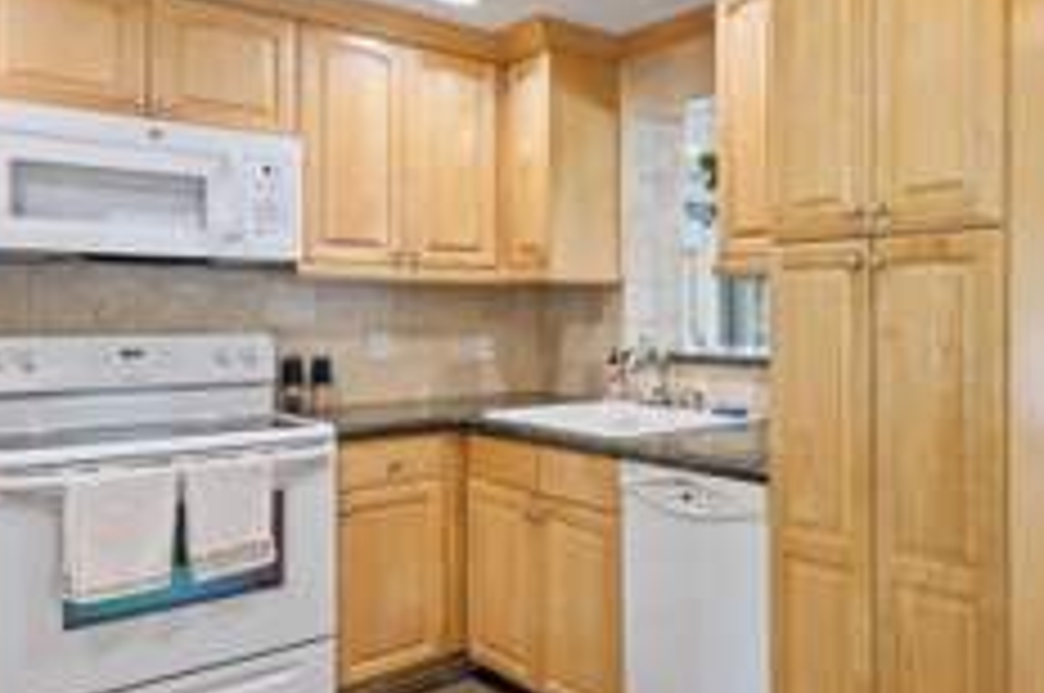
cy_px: 308
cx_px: 891
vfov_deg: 44.8
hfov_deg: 57.0
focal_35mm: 29
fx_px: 840
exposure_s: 1.3
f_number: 8
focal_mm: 14
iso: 500
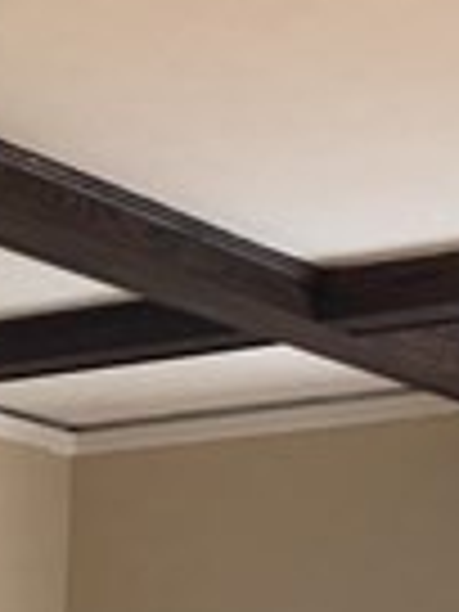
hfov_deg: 8.7
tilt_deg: -0.3
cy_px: 968
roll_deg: -2.8
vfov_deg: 11.9
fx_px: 2793
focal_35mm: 158
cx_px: -572
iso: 32
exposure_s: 1/30
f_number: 1.8
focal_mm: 3.99
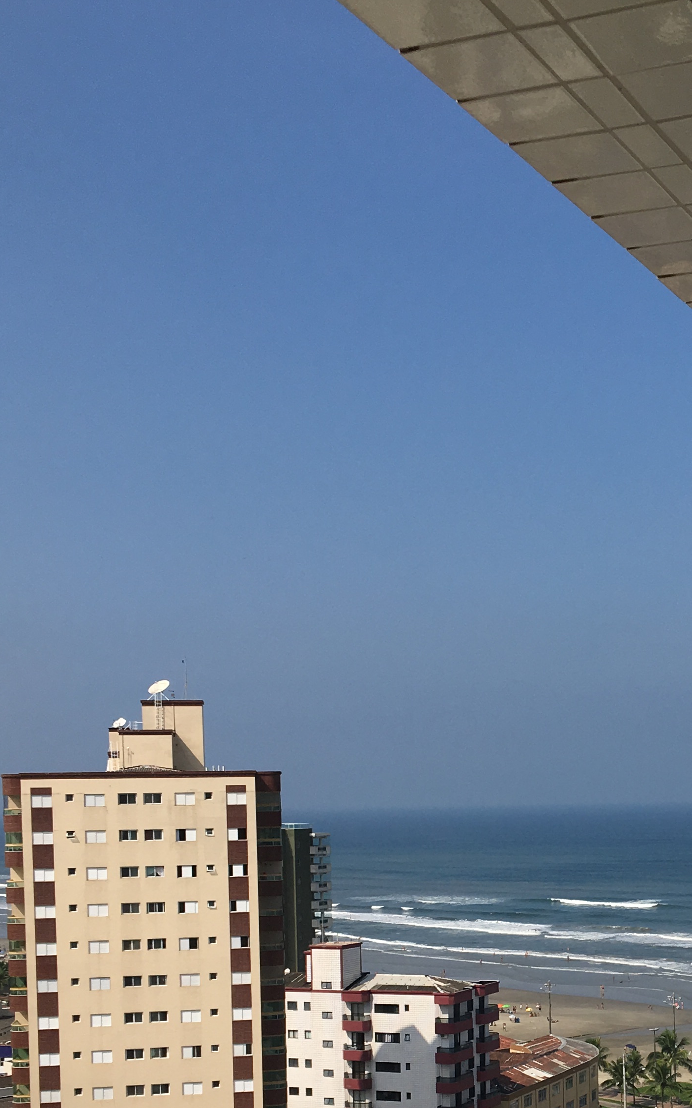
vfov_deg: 35.9
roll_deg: -0.6
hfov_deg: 23.0
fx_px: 1660
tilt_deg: -3.3
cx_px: 612
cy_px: 855
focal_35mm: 55
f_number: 2.2
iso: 25
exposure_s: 1/2849
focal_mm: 4.15
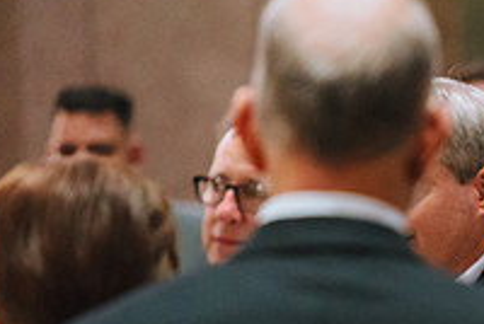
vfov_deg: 3.2
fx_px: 5843
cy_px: 432
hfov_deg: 4.7
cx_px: 670
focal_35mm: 434
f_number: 2.8
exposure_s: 1/160
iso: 4000
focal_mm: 150
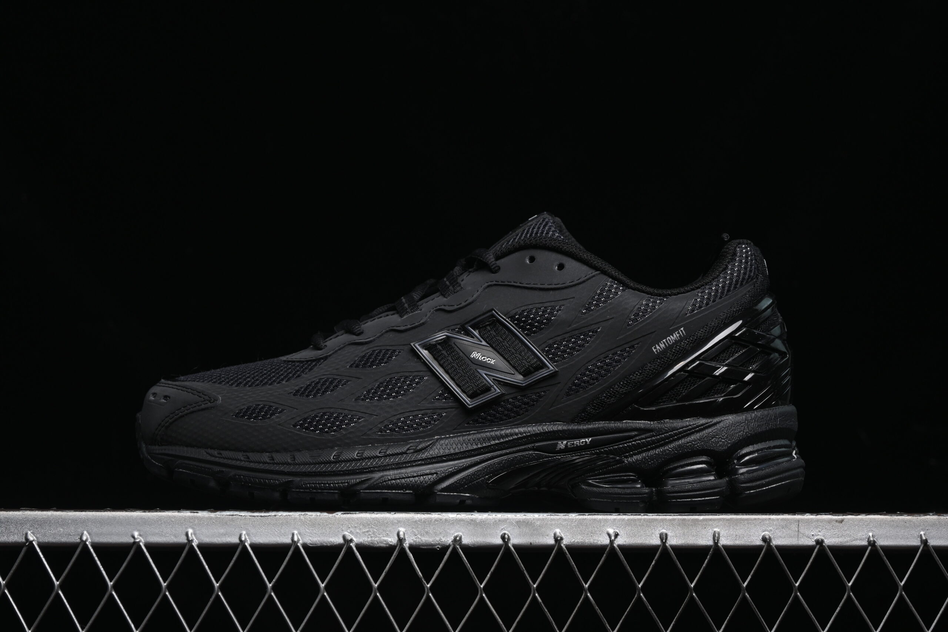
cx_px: 474
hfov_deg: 27.0
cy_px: 316
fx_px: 1975
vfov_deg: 18.2
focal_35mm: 75
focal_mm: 50
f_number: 6.3
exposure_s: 1/50
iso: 160
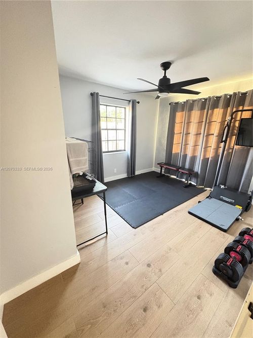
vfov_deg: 102.1
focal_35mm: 14
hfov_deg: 85.7
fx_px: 136
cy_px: 169
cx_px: 126
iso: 1000
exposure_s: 1/35
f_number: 2.2
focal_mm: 2.22
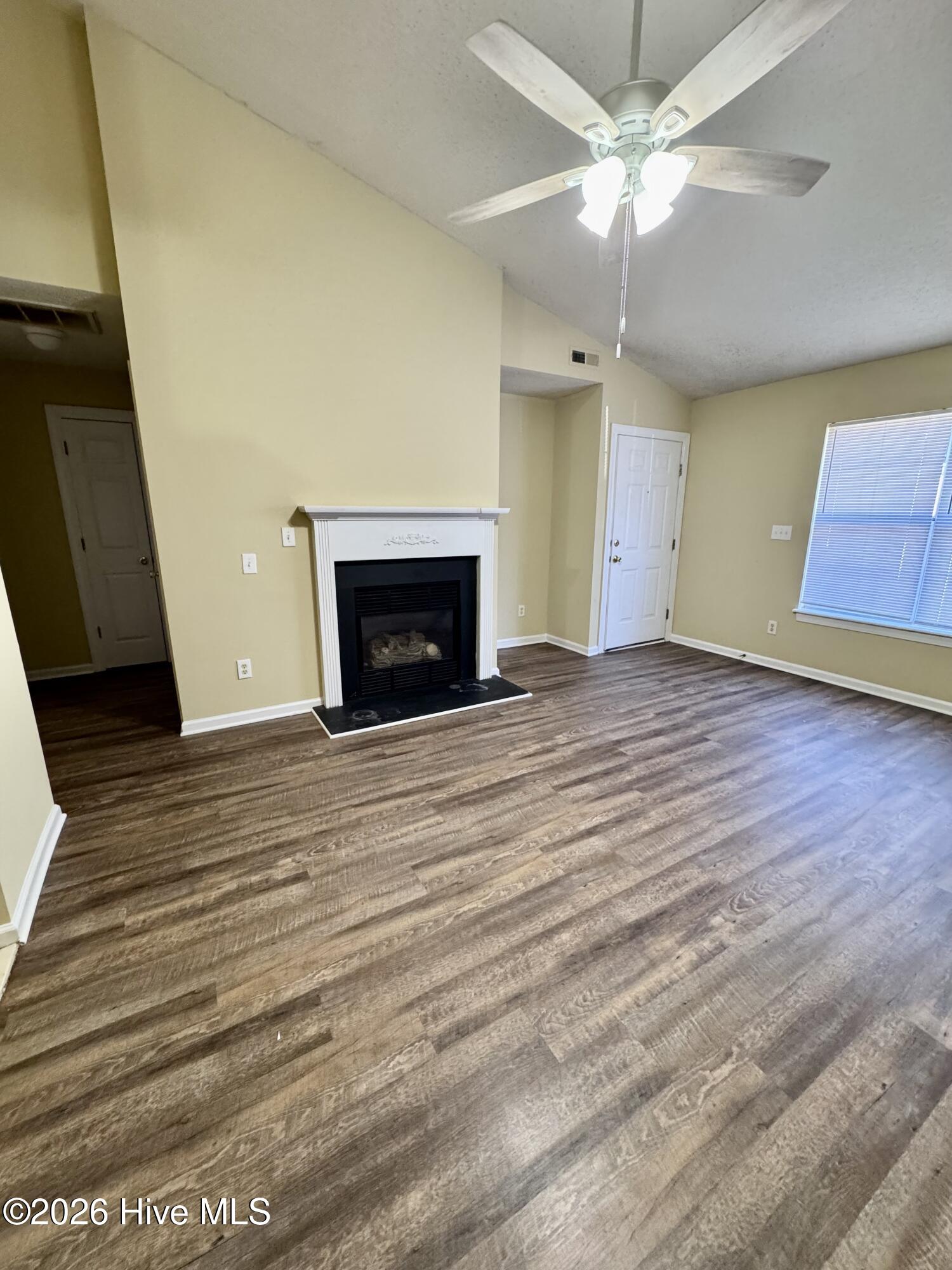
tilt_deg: -13.2
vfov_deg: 102.1
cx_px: 476
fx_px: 513
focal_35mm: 14
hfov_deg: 85.7
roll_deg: +0.5
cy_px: 635
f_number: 2.2
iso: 320
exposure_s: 1/60
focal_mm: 2.22
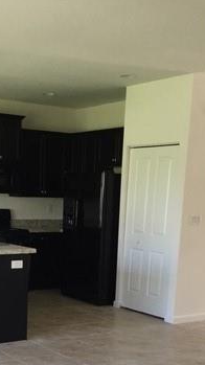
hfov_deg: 20.6
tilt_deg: -14.0
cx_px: 60
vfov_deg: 34.0
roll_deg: -1.8
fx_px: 561
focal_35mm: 58
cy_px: 332
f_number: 2.2
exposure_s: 1/30
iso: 40
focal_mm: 4.15
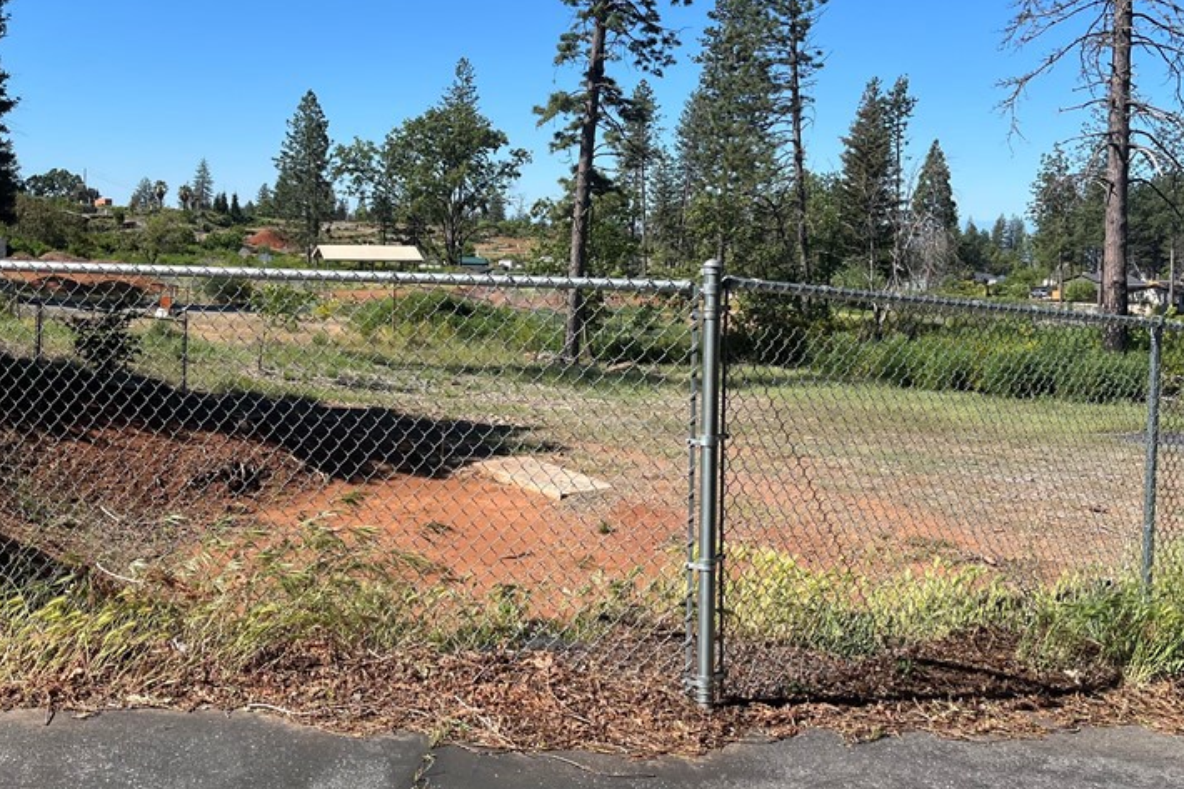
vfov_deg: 33.9
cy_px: 260
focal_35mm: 39
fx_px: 1282
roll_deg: -0.7
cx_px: 525
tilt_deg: -2.4
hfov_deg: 49.5
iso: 50
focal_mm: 5.1
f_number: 1.6
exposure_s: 1/2899
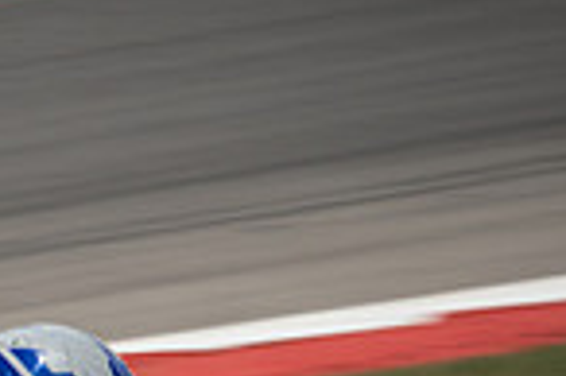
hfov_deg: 1.7
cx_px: -496
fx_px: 18751
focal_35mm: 1194
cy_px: 642
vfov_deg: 1.1
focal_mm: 200
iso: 125
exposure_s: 1/200
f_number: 10
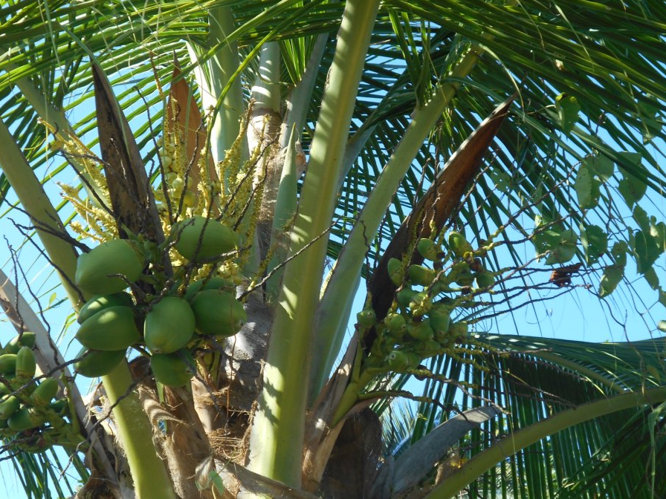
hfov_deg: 34.3
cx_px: 294
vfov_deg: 26.1
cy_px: 239
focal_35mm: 56
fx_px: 1077
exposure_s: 1/200
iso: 80
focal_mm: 8.8
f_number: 4.5
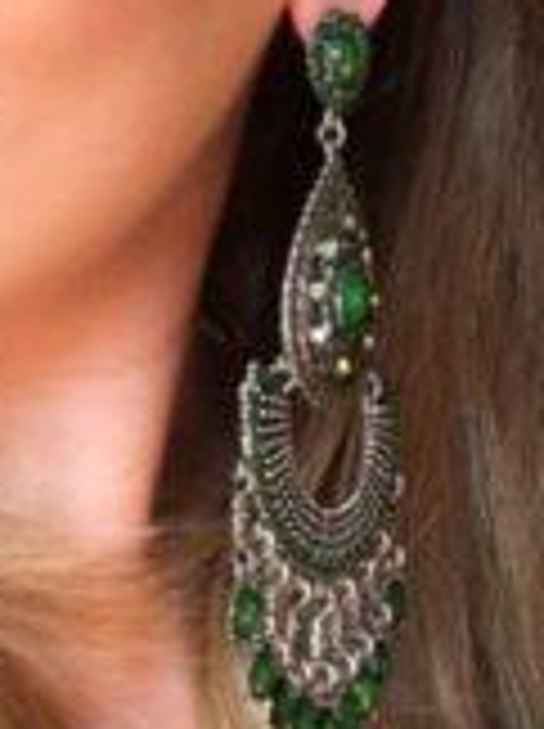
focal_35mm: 115
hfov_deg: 12.7
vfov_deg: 16.9
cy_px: 68
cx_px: 45
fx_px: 2416
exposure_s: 1/100
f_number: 2.2
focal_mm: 2.65
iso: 40
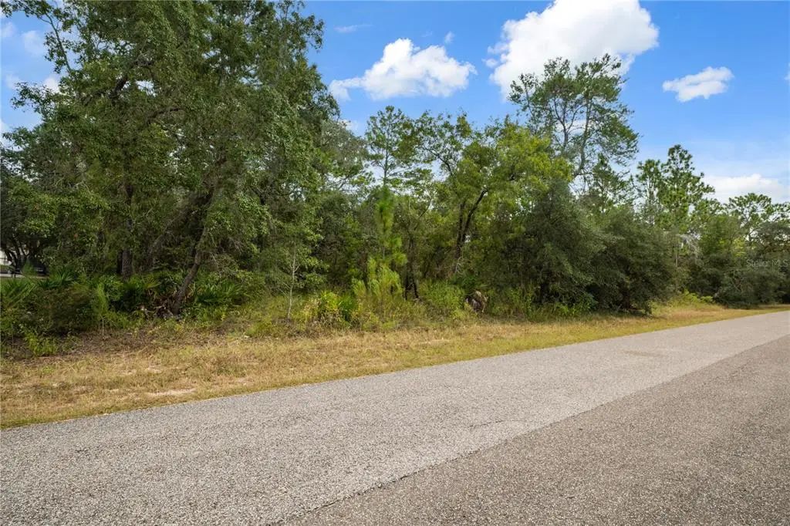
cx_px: 395
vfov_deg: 67.3
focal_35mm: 18
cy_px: 263
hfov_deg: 90.0
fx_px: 395
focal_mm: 12
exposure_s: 1/400
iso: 320
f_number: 8
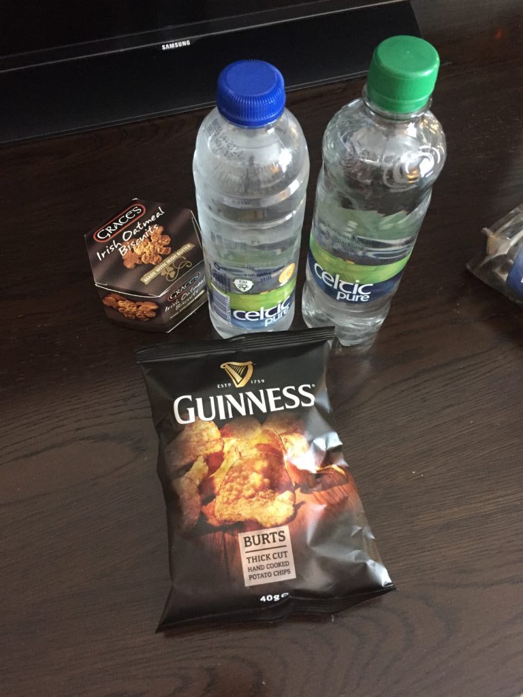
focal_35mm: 29
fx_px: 584
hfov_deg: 48.2
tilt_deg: -59.0
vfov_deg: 61.7
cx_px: 262
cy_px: 348
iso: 250
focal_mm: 4.15
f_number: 2.2
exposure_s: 1/17
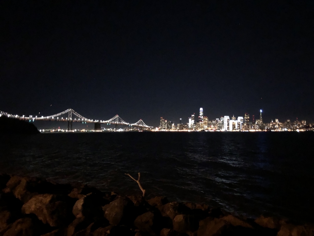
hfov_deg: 63.4
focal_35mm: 28
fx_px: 254
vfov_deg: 49.7
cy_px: 118
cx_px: 157
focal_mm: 4
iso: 1000
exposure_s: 1/4
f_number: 1.8
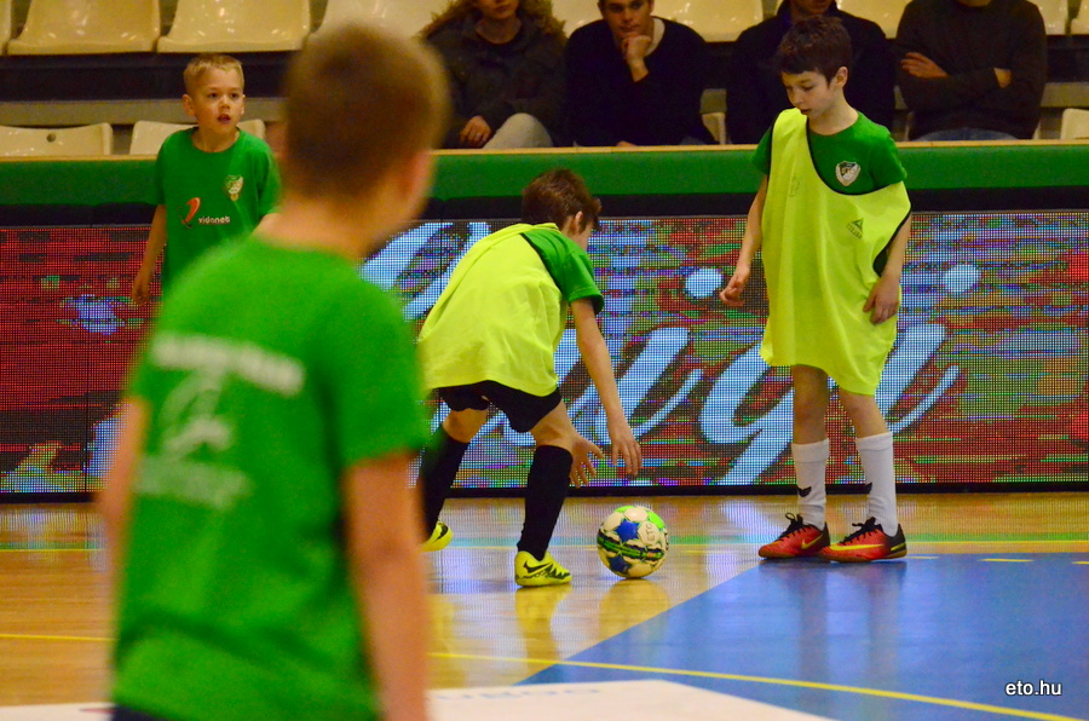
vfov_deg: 4.7
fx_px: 8829
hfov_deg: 7.1
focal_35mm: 292
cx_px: 544
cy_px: 360
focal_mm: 195
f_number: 5.3
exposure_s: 1/1000
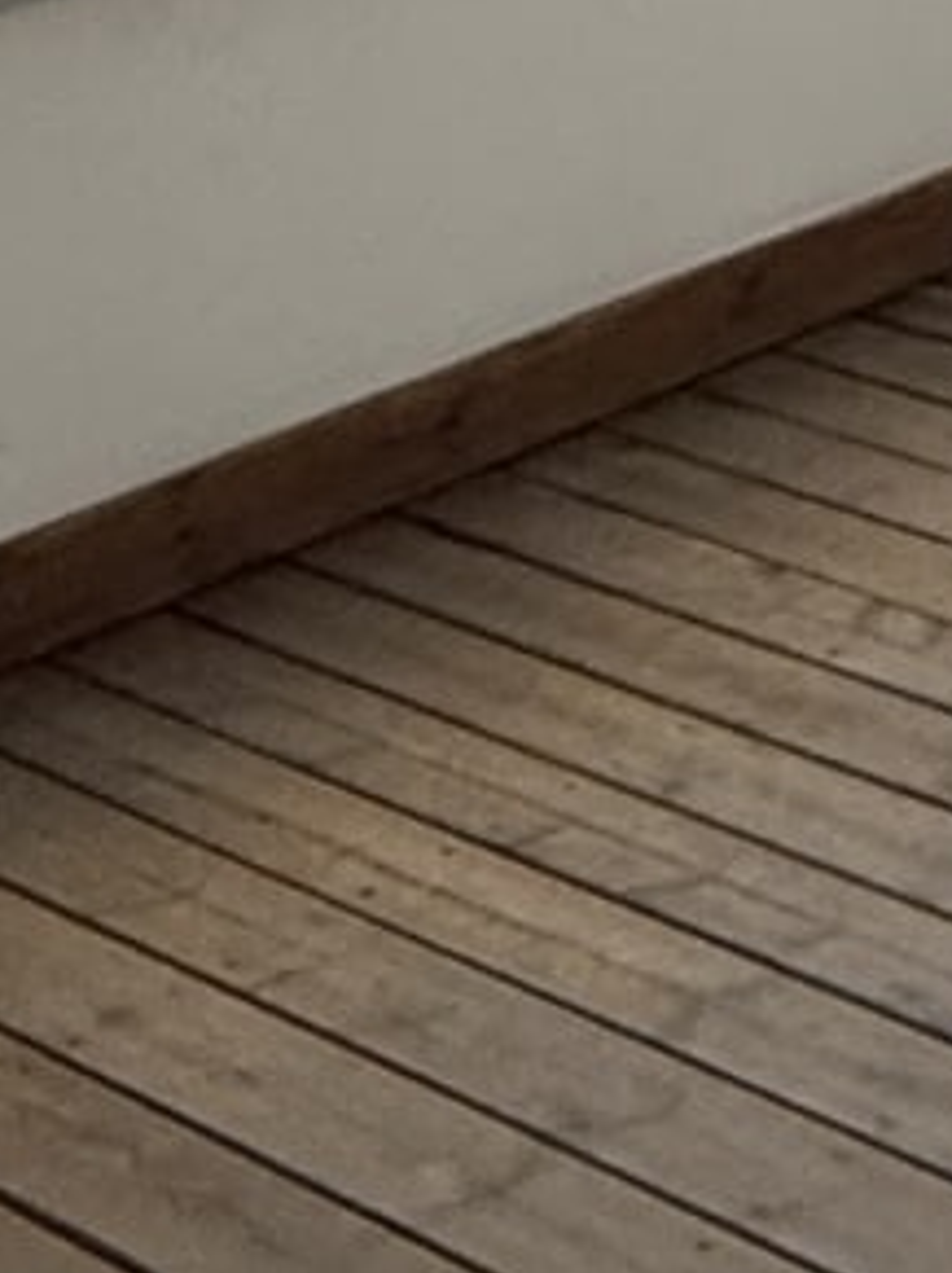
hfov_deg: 12.9
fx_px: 3636
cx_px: 1926
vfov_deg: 18.8
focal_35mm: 99
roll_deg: -0.4
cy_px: -259
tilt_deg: -13.1
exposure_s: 1/99
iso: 125
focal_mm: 2.22
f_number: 2.2
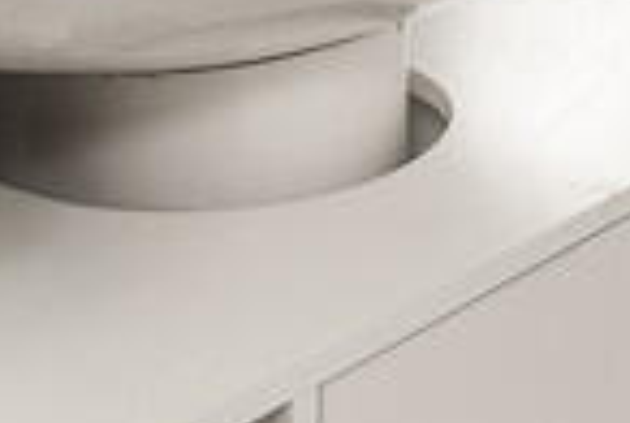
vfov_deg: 11.5
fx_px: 1718
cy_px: -593
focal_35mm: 98
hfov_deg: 19.8
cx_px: 708
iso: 320
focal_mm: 14
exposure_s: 1/15
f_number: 6.3
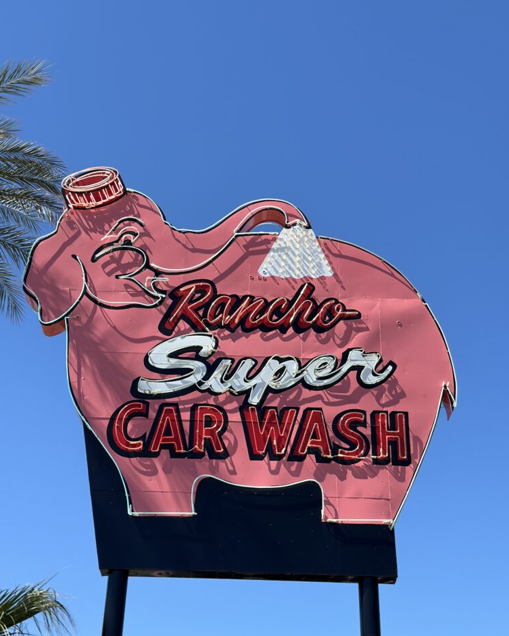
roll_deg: -1.7
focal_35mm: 51
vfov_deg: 36.6
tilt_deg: +31.9
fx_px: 960
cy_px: 327
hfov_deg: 29.7
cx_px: 251
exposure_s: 1/4566
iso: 100
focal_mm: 6.86
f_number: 1.78
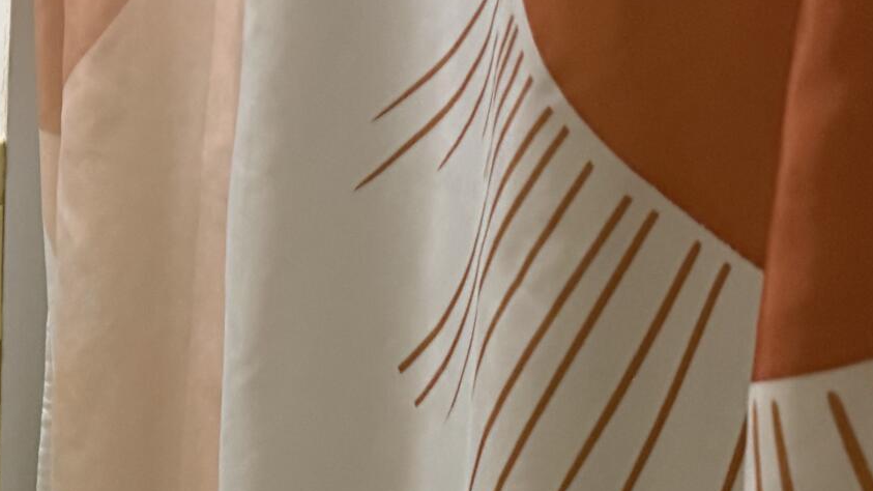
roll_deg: -0.7
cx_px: -284
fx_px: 2153
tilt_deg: -10.1
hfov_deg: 20.7
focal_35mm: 93
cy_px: 327
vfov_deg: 13.0
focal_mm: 6.76
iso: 400
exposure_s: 1/60
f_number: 1.78
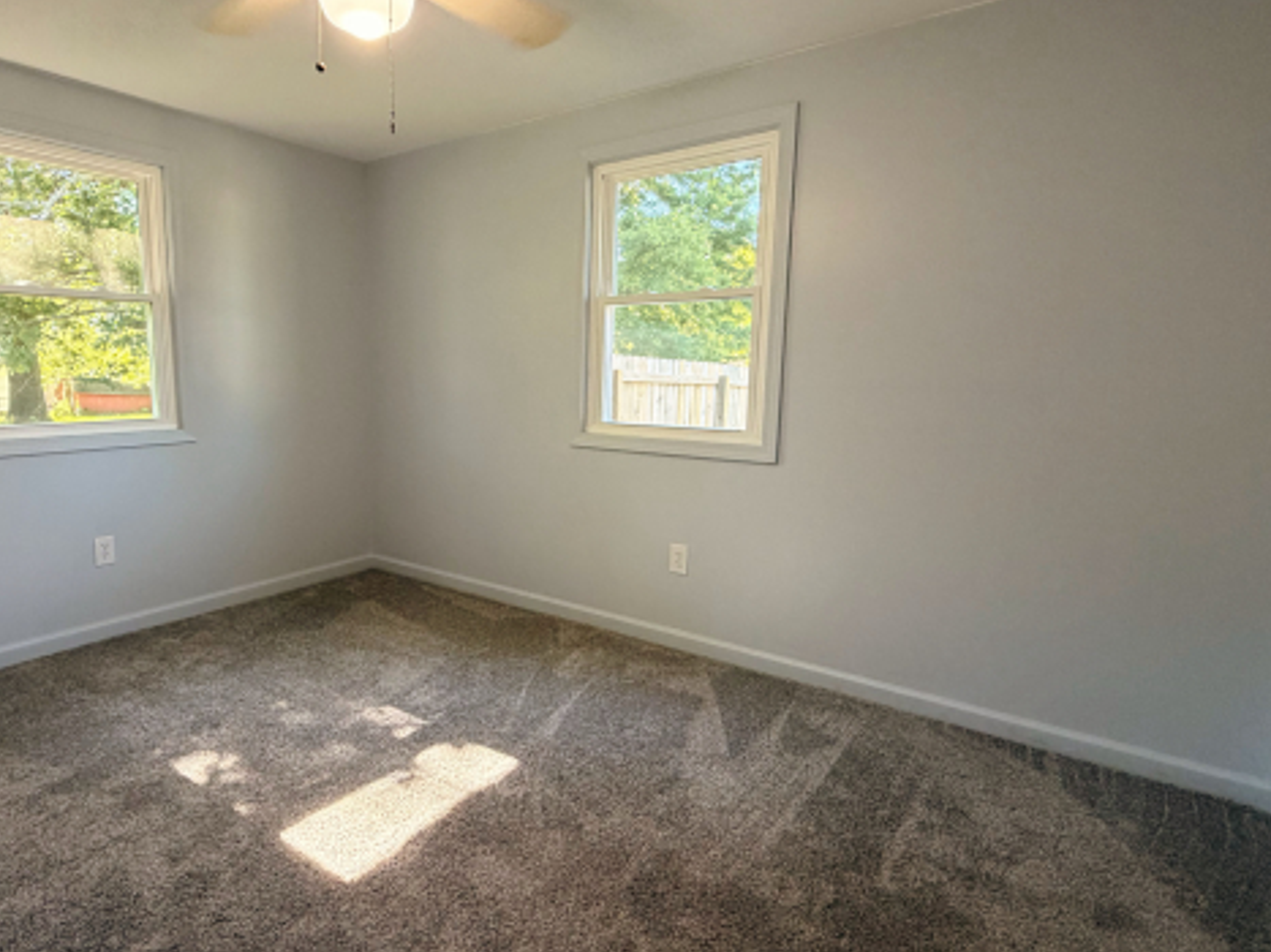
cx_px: 521
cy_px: 473
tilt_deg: -8.2
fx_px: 734
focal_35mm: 20
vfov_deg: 65.9
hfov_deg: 81.0
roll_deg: -0.9
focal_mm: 2.22
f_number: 2.2
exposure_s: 1/60
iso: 200
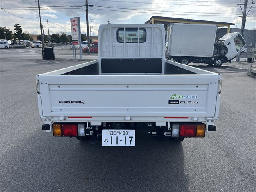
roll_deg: -0.9
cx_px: 128
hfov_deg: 67.3
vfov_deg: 53.1
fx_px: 192
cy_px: 96
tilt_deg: -15.6
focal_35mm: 26
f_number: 1.6
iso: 50
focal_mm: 5.1
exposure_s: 1/1672
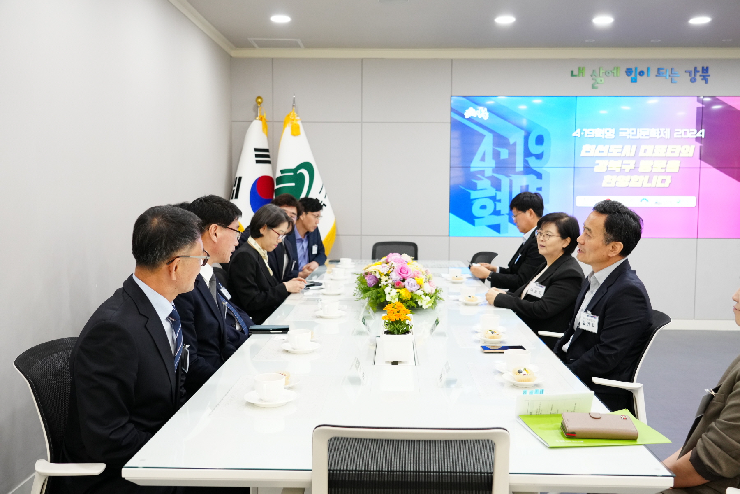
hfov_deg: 55.8
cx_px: 370
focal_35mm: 34
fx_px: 699
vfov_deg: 38.9
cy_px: 247
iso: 2500
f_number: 4.5
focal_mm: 34
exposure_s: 1/125
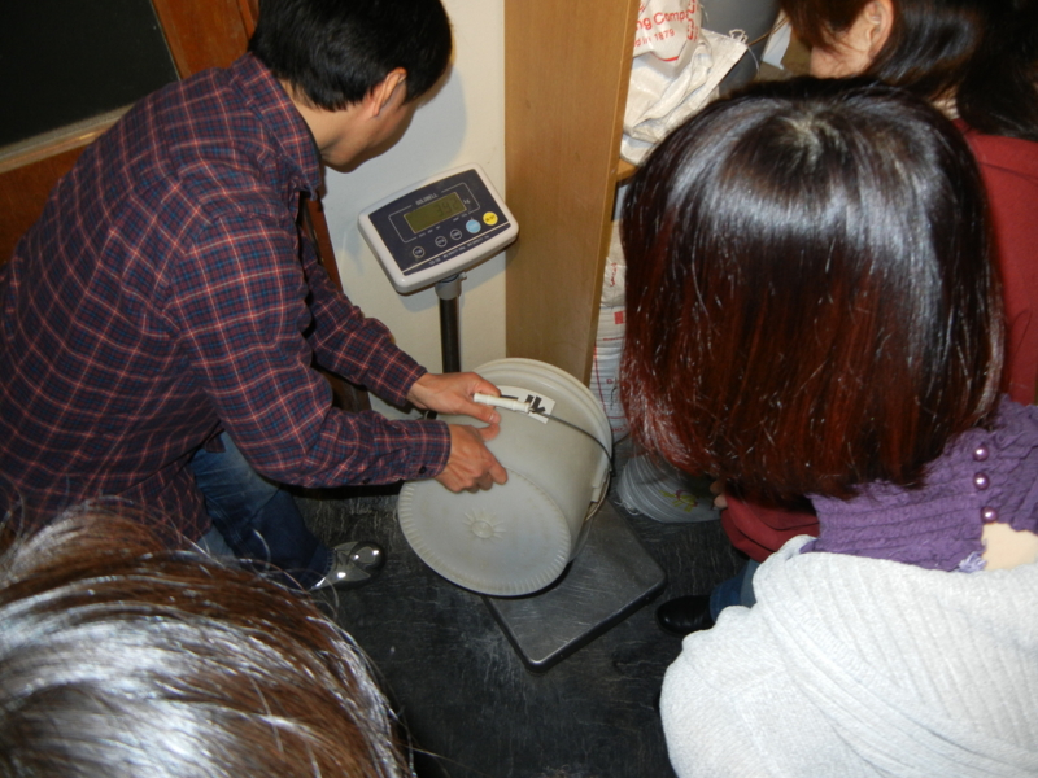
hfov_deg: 60.0
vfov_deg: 46.8
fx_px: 900
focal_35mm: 30
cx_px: 519
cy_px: 389
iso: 200
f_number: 3.5
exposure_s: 1/30
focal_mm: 5.4
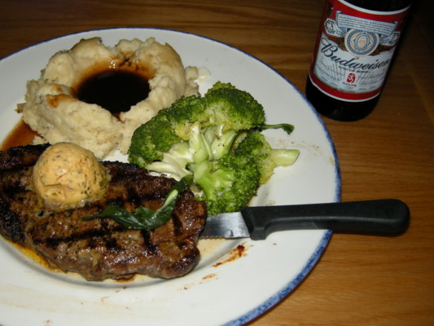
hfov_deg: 44.7
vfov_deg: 34.3
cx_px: 196
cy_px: 176
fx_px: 527
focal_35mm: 42
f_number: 2.7
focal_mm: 7.5
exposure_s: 1/60
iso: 64
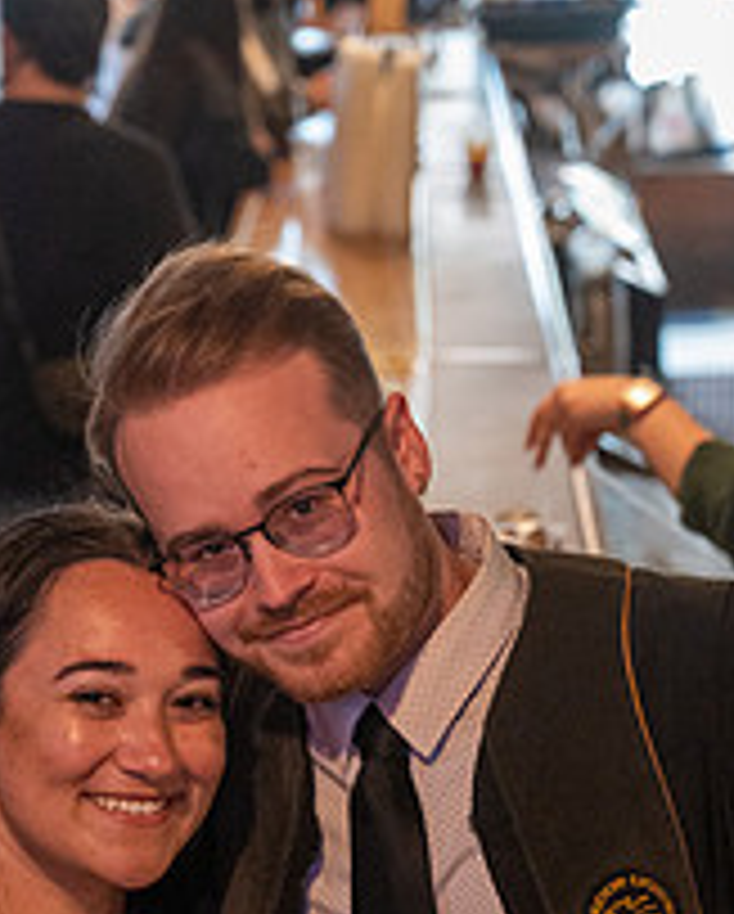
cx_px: 295
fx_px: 3712
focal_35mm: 137
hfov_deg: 11.3
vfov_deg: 14.0
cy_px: 527
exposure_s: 1/125
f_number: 4
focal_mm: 66
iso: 6400
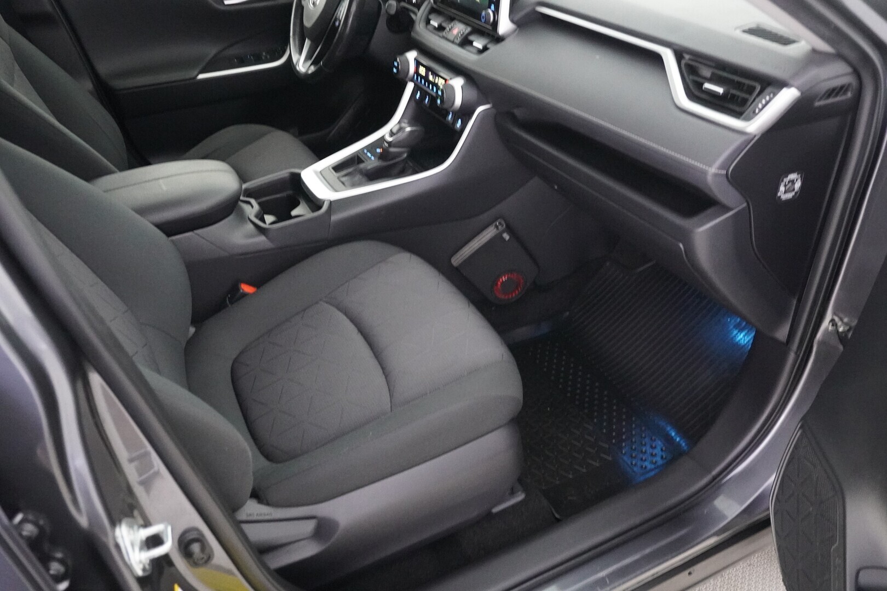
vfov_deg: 45.7
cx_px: 444
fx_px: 702
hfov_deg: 64.6
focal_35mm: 28
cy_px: 296
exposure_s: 1/25
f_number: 4
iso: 6400
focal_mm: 19
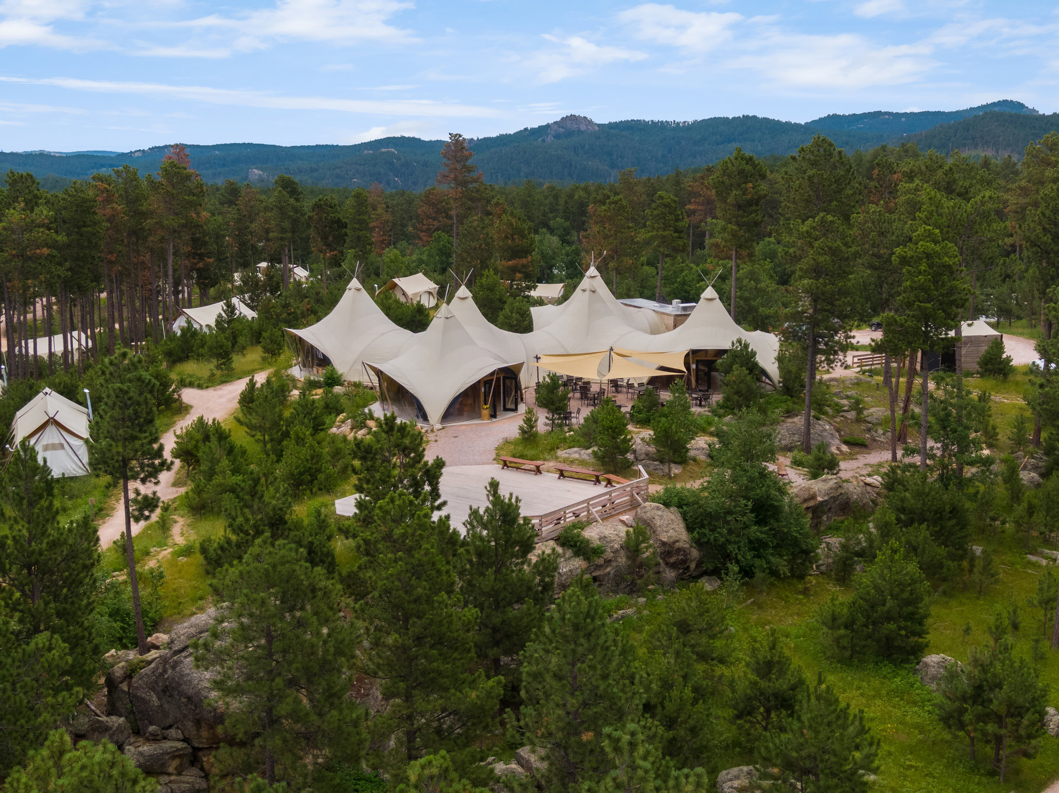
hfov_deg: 39.7
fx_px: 1468
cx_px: 530
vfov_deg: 30.3
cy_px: 396
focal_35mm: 48
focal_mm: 8.6
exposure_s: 1/500
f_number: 3.8
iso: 100
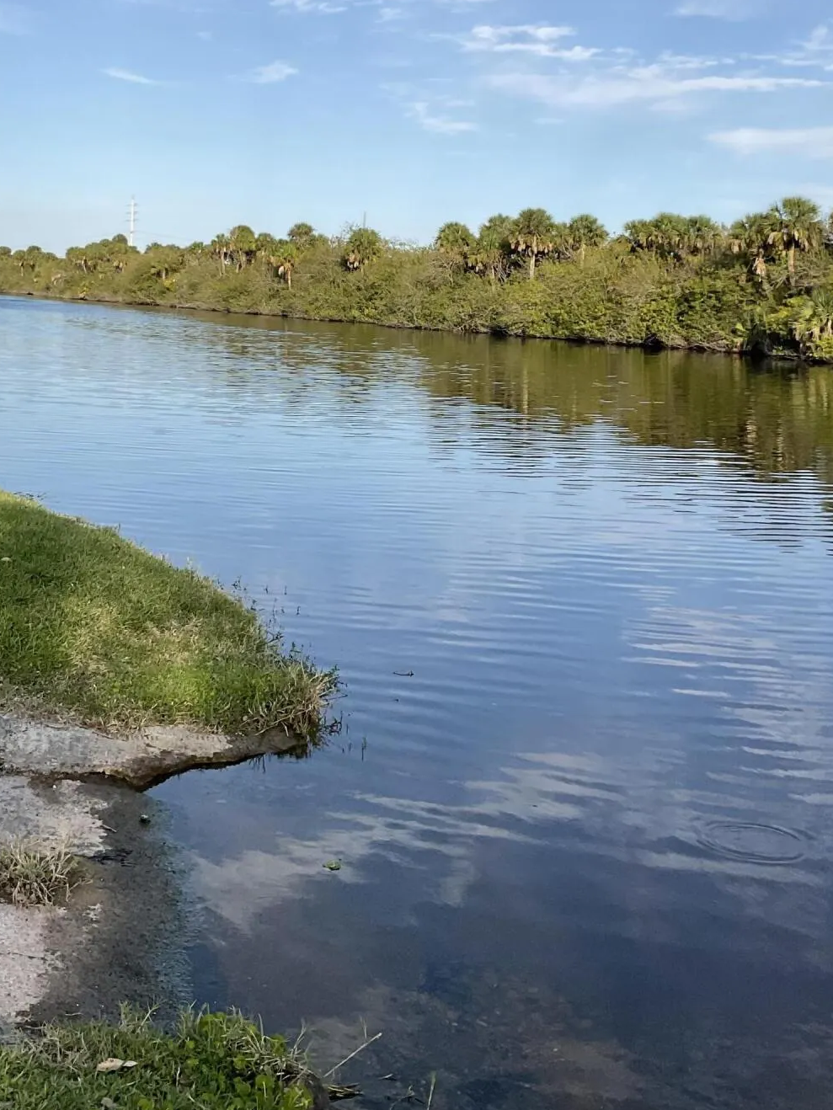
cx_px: 339
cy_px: 367
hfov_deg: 32.8
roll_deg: -3.1
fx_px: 1411
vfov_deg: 42.3
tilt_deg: -0.3
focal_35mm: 44
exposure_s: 1/1730
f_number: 1.8
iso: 16
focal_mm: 3
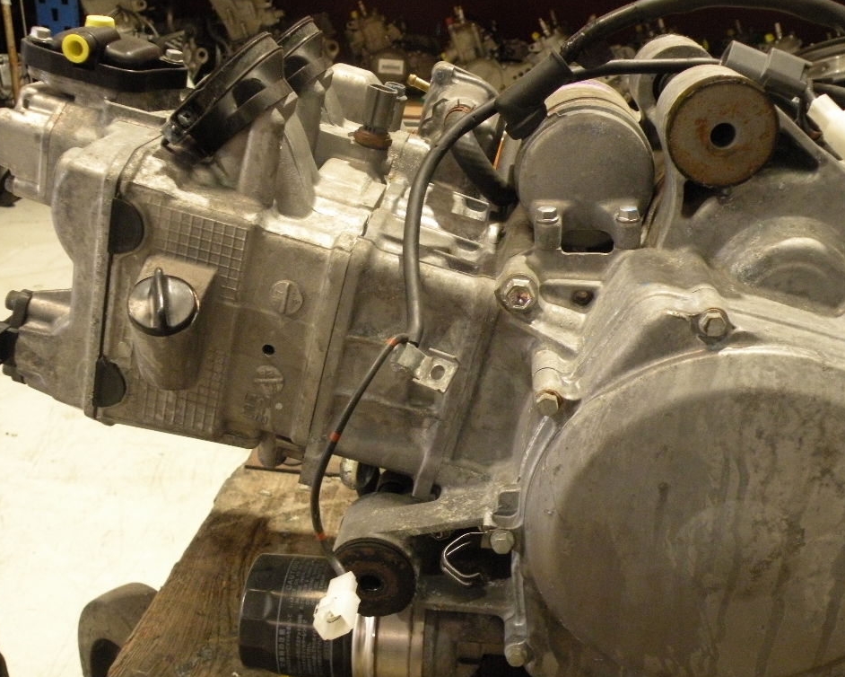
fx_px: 875
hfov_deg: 51.5
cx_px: 405
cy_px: 343
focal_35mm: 35
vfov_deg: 42.2
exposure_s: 1/57
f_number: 3.2
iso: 400
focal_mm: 5.8
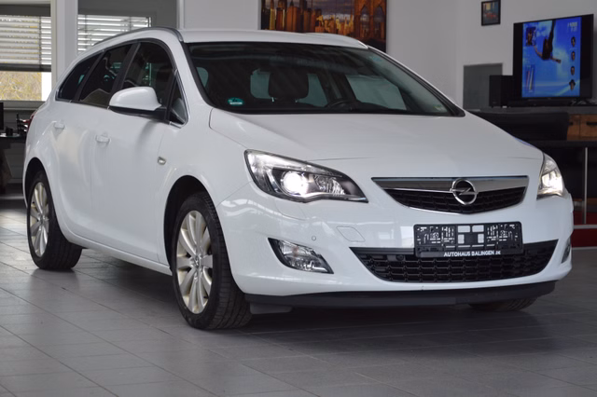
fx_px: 1293
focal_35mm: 78
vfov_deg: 17.5
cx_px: 298
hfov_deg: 26.0
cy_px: 198
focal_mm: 52
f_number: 5
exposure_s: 1/60
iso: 400
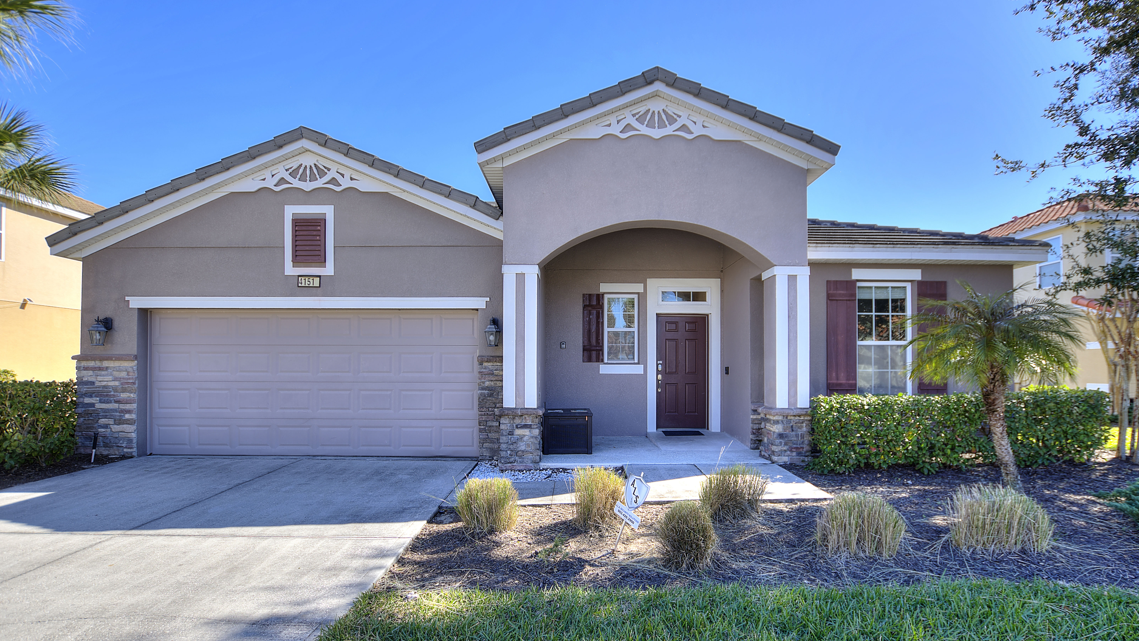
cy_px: 363
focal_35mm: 16
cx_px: 564
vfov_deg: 66.8
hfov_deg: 99.4
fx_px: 483
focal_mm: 10
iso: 100
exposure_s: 1/200
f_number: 4.5
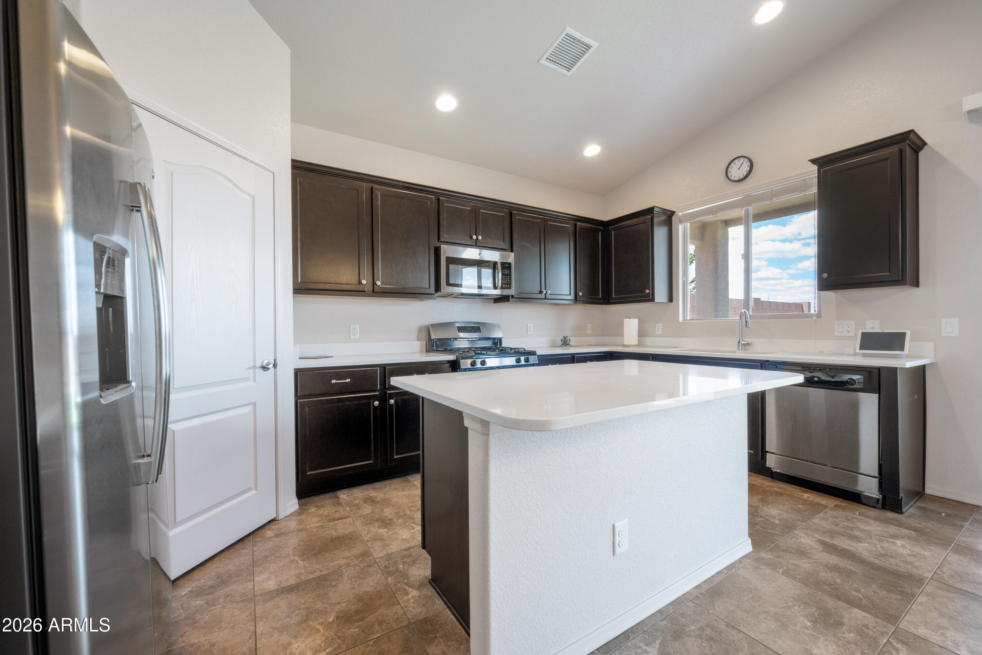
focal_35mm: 14
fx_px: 382
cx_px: 491
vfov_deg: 81.2
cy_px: 328
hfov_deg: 104.2
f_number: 9
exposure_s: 1/3
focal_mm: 14
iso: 250
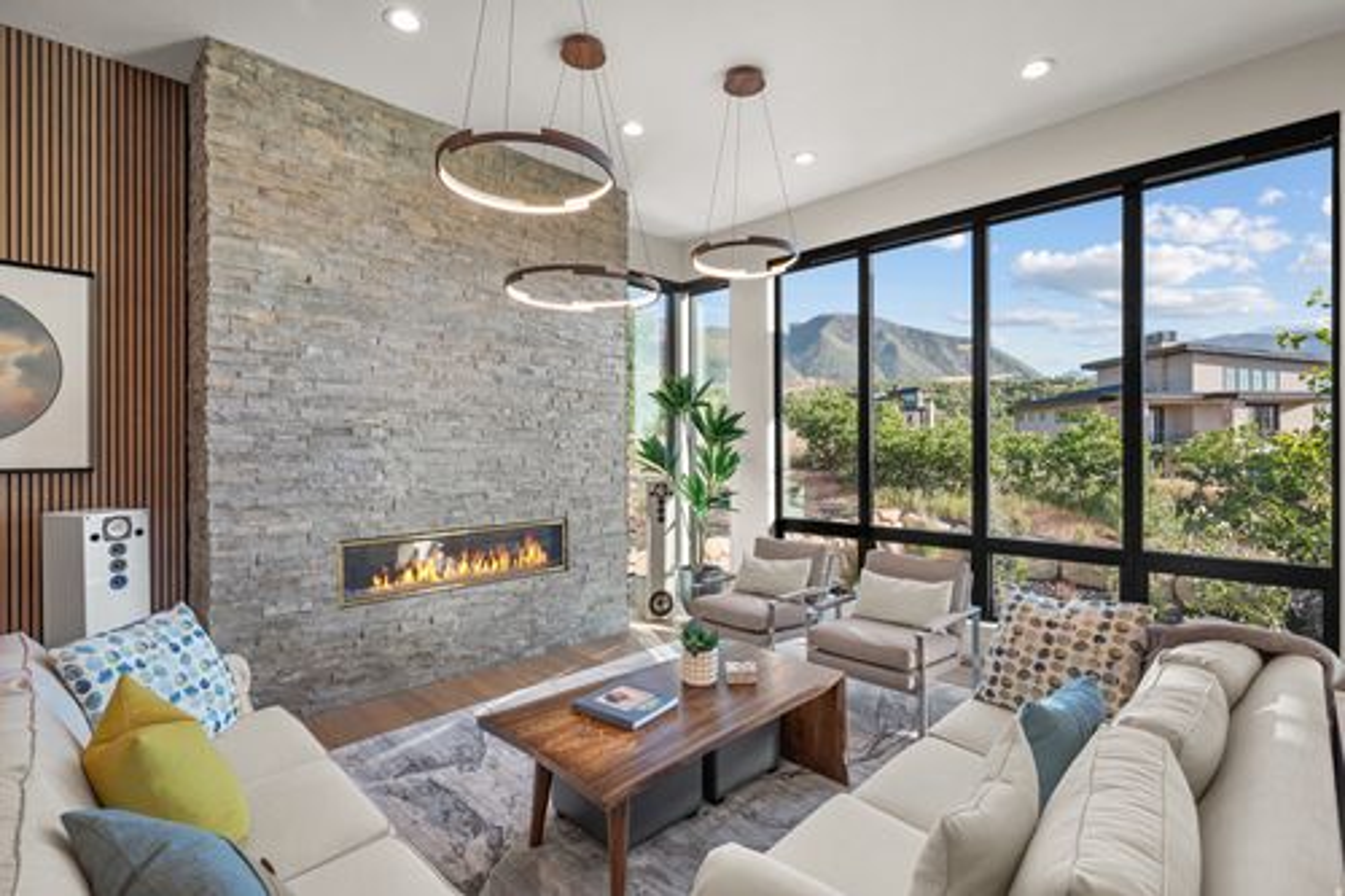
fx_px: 616
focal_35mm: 16
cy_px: 448
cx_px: 672
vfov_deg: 72.0
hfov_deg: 95.0
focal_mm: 16.5
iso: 500
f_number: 8
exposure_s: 1/5
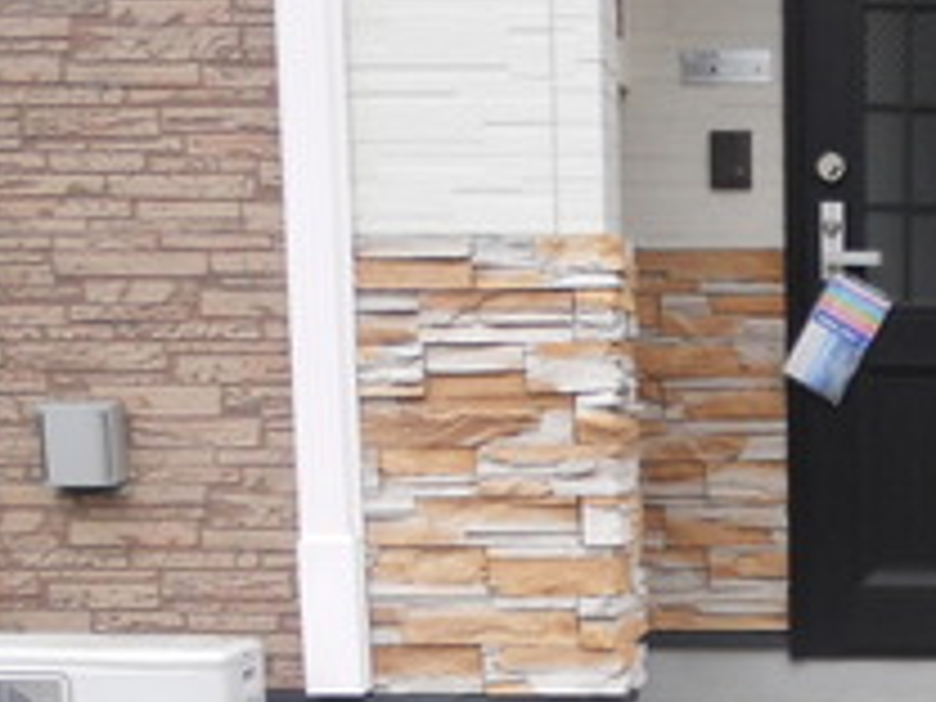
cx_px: 1026
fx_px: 2244
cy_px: 756
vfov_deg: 17.2
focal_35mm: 83
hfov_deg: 22.3
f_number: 3.2
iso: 200
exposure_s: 1/125
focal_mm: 4.9
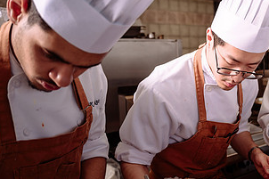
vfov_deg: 27.5
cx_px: 257
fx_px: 366
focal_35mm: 49
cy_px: 105
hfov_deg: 37.0
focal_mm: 25.5
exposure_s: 1/160
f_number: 2.8
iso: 100
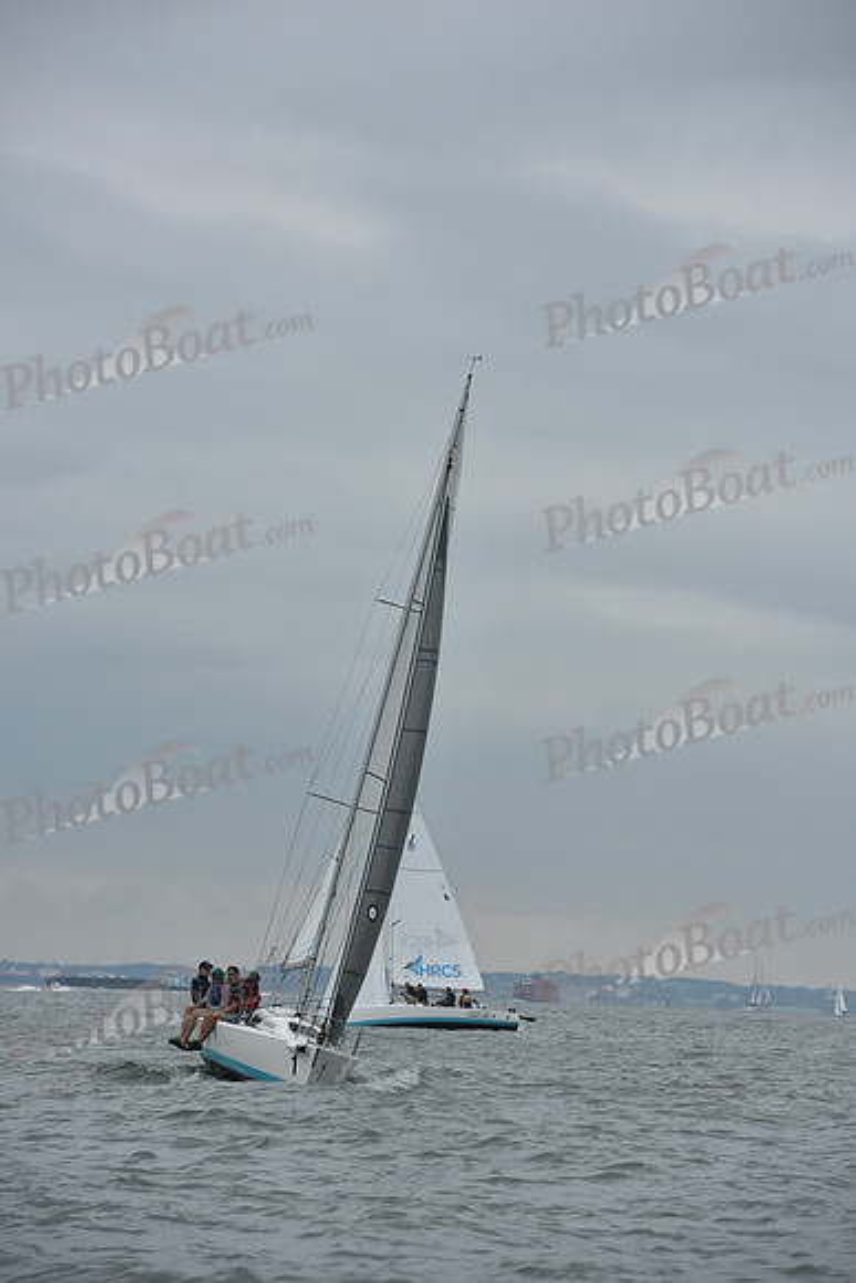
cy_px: 642
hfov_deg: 7.6
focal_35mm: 180
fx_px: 6416
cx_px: 428
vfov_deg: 11.4
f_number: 8
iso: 400
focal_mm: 180
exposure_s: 1/800
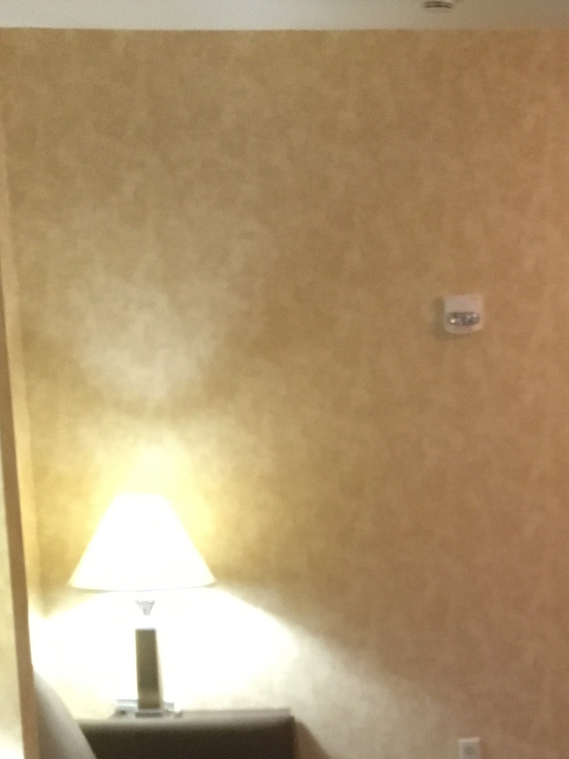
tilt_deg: -10.1
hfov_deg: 17.4
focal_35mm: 82
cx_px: 613
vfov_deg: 23.0
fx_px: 1798
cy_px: 732
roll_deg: +0.8
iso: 200
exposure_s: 1/30
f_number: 2.2
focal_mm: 4.15
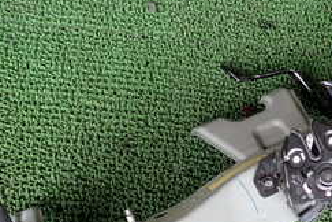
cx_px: 273
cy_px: 233
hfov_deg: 25.8
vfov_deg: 17.2
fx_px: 710
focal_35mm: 77
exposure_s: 1/100
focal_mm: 5.4
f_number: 2.3
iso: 200
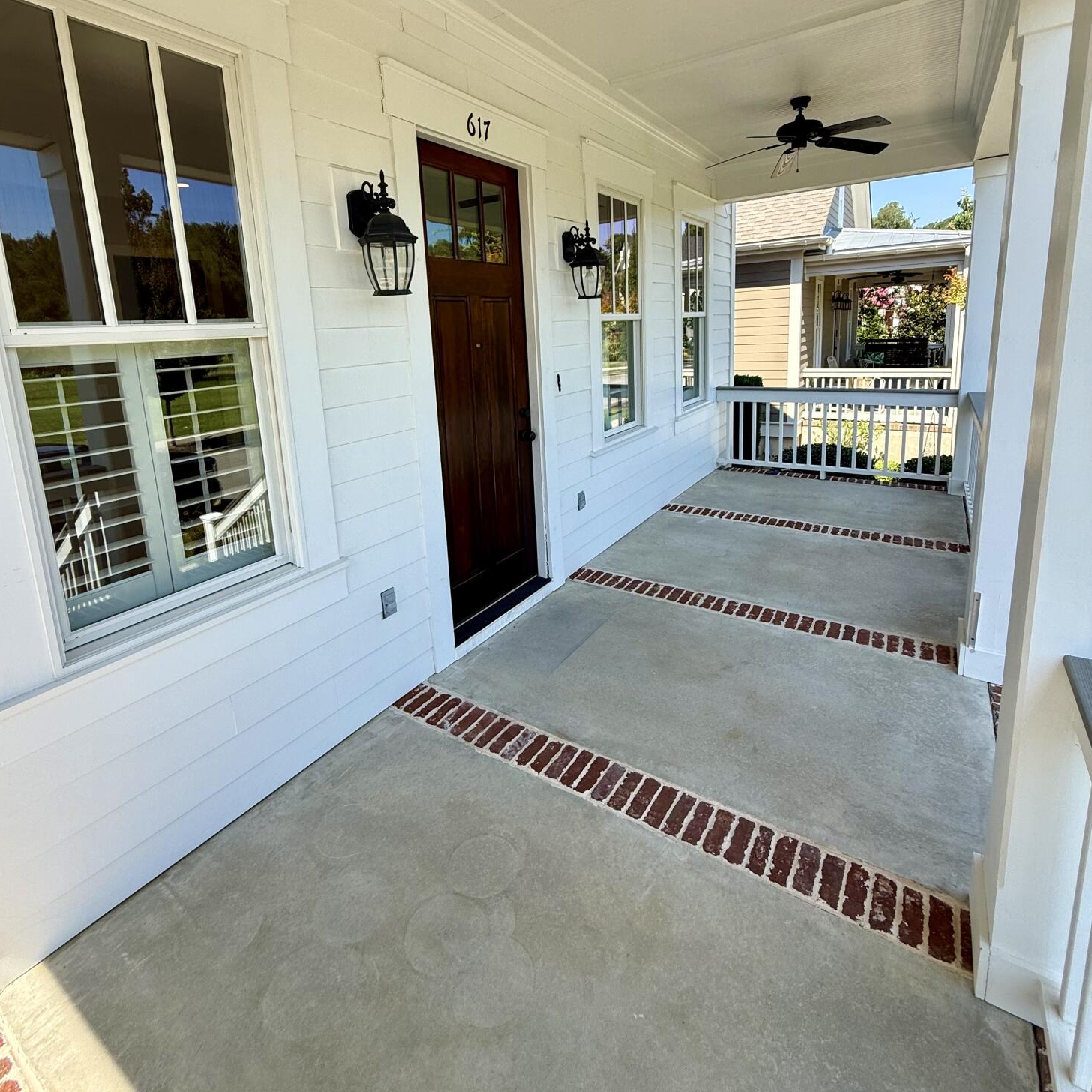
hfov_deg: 84.0
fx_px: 607
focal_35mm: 17
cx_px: 536
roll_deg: +2.6
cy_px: 434
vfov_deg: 82.9
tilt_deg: -7.9
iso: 50
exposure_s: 1/574
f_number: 2.2
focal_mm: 2.22
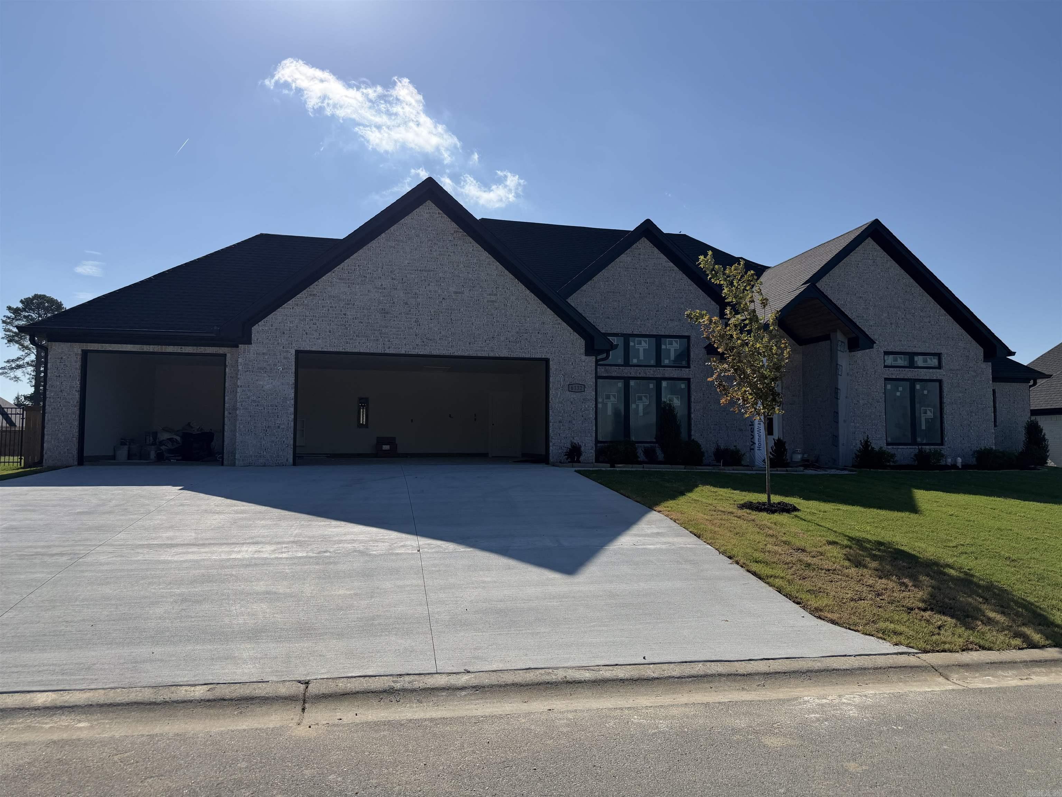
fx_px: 736
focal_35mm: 24
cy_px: 398
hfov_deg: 71.6
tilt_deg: +4.7
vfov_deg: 56.8
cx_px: 531
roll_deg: +0.3
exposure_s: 1/10309
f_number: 1.78
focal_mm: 6.76
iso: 100
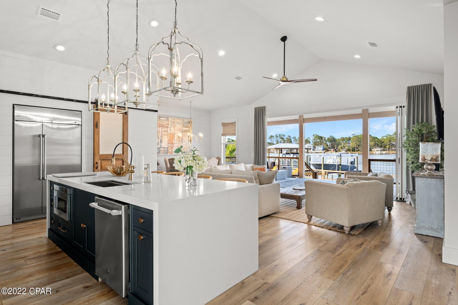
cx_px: 229
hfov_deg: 84.0
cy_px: 152
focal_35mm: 20
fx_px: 254
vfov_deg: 61.9
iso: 500
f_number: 9
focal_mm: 20
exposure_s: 1/6
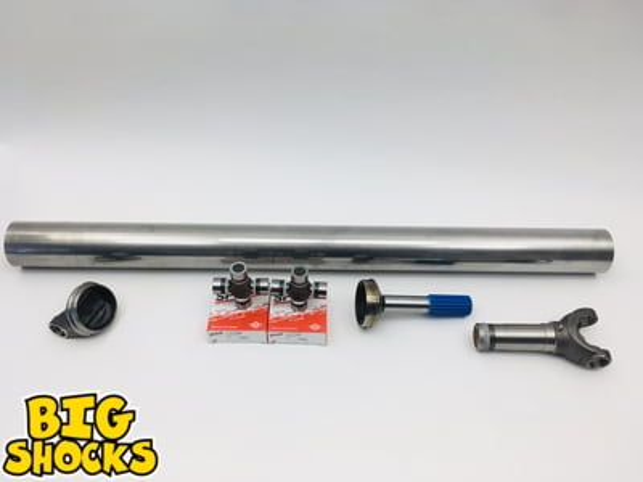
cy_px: 241
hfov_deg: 61.7
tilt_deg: -46.2
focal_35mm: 29
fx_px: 539
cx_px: 322
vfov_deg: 48.2
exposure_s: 1/159
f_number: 2.2
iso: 25
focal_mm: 4.15
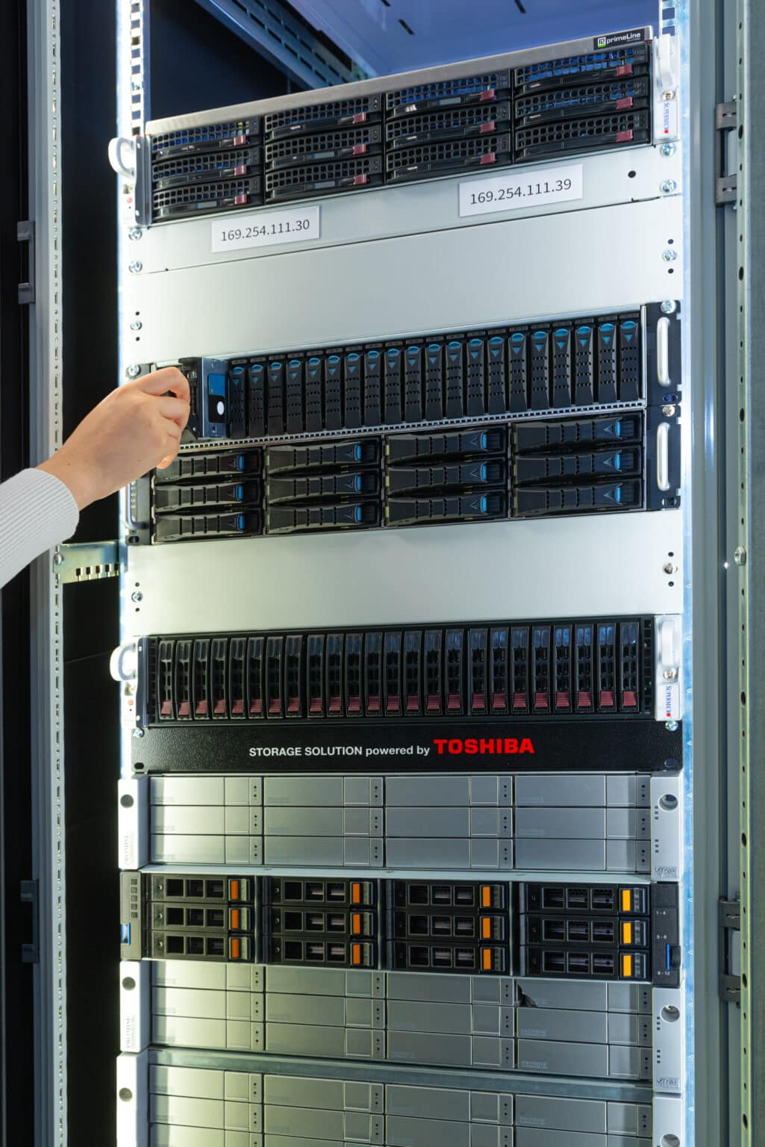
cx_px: 382
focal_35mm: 35
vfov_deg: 54.4
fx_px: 1115
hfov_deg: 37.9
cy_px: 574
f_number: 9
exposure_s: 1/20
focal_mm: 35
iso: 800
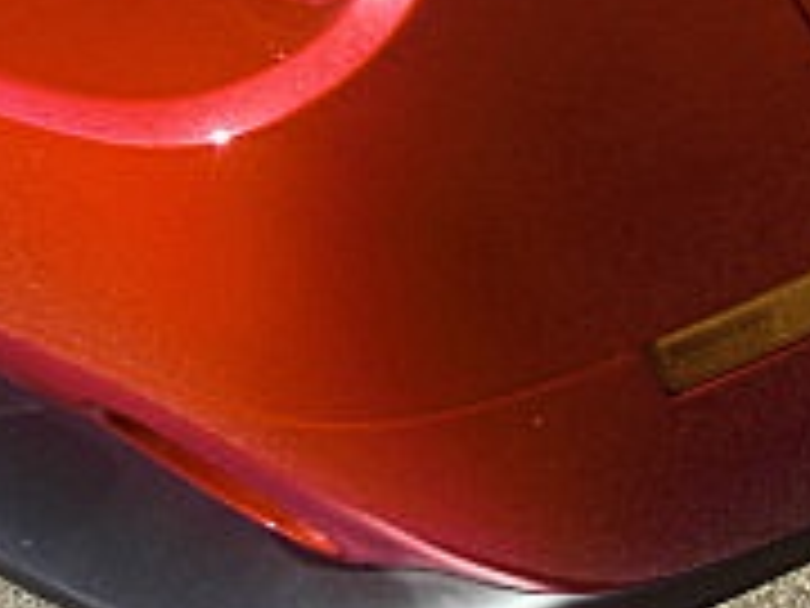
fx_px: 2995
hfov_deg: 15.1
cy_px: 72
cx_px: 801
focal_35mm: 128
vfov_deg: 11.5
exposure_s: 1/400
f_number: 2.8
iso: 50
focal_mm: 6.3
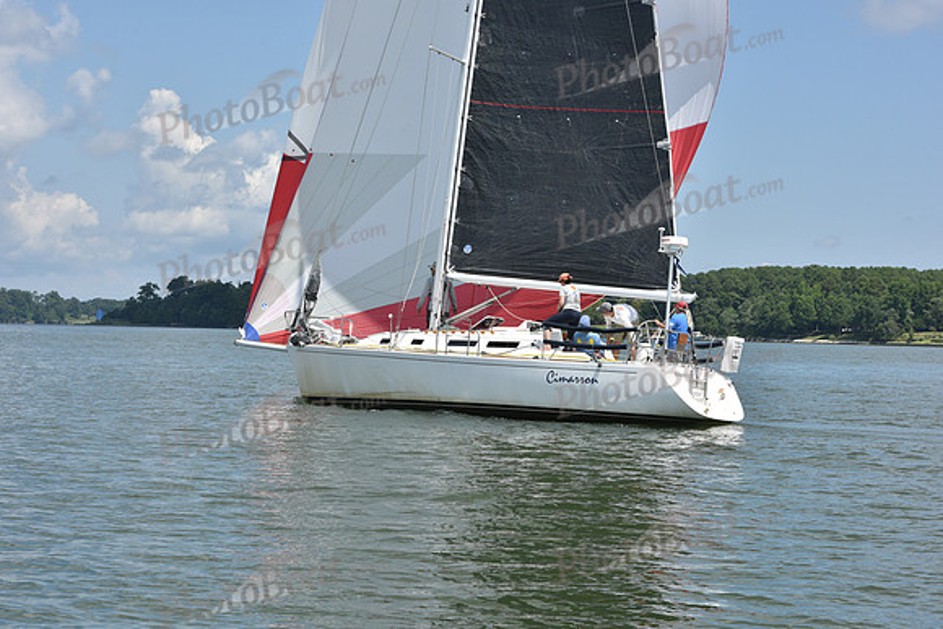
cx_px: 472
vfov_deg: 17.1
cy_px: 314
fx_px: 2096
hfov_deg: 25.4
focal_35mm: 80
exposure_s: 1/1000
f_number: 10
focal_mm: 80
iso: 320
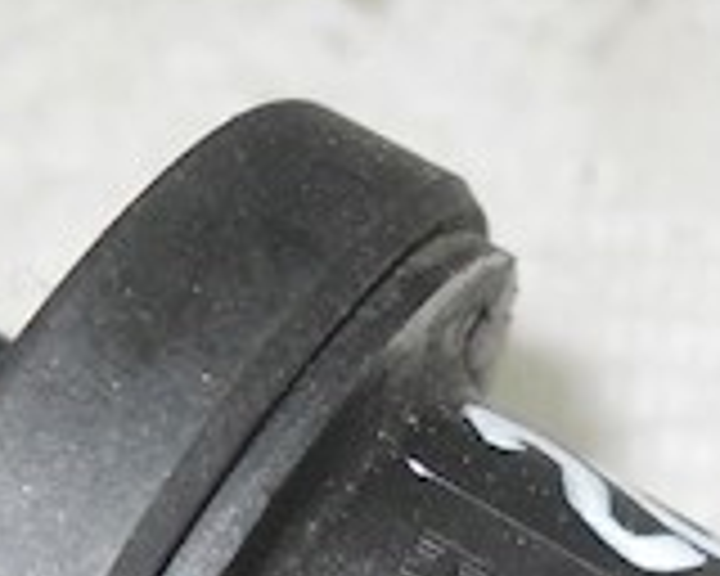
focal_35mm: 160
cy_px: 832
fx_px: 3409
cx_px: 454
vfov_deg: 9.4
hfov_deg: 12.0
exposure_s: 1/30
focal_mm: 6.72
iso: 80
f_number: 5.5
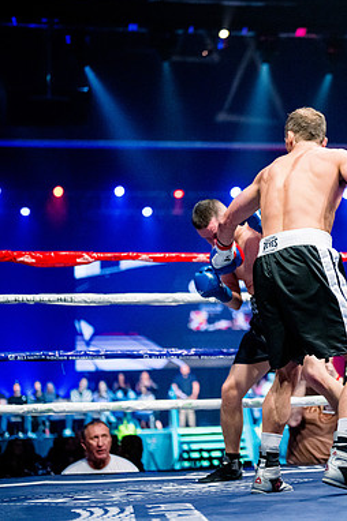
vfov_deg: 26.7
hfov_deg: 17.4
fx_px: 1101
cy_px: 258
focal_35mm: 76
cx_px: 363
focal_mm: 50
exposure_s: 1/1600
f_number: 1.4
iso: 6400
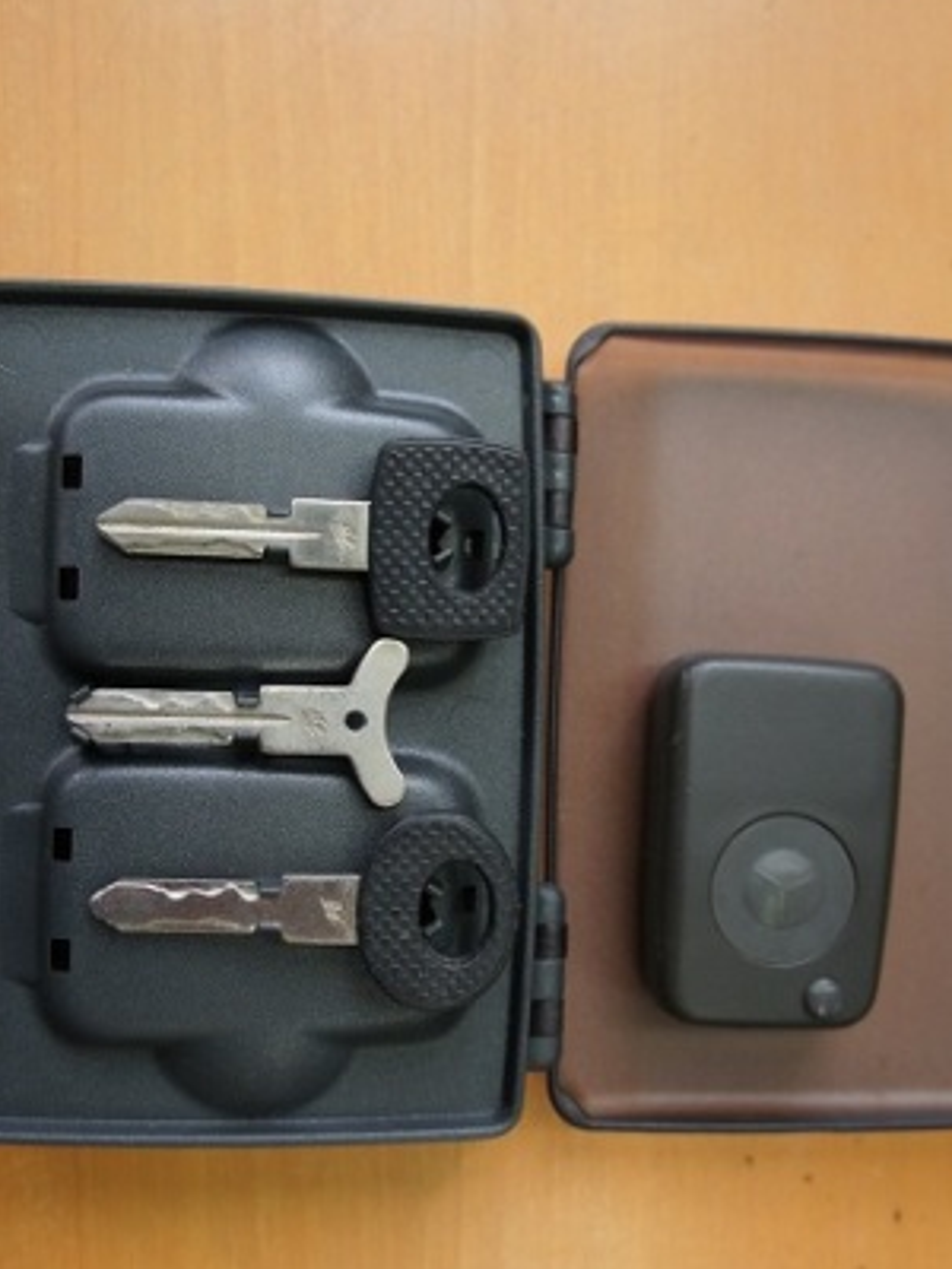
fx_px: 1393
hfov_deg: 37.7
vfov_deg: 48.8
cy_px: 720
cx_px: 451
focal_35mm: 38
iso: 400
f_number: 4
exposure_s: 1/160
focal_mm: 22
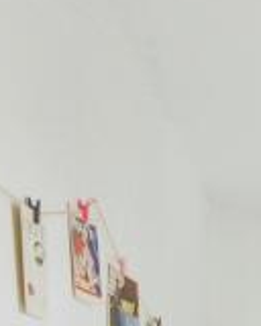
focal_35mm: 72
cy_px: 568
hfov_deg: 8.2
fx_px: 695
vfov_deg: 20.1
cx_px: 1022
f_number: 10
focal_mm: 12
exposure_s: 1/20
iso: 200
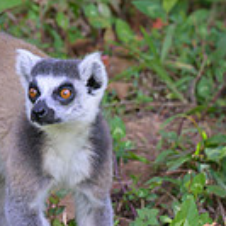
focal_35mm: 301
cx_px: 8
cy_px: 0
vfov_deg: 5.8
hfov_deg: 5.8
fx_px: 2223
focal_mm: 70
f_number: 4
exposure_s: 1/1600
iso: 1250
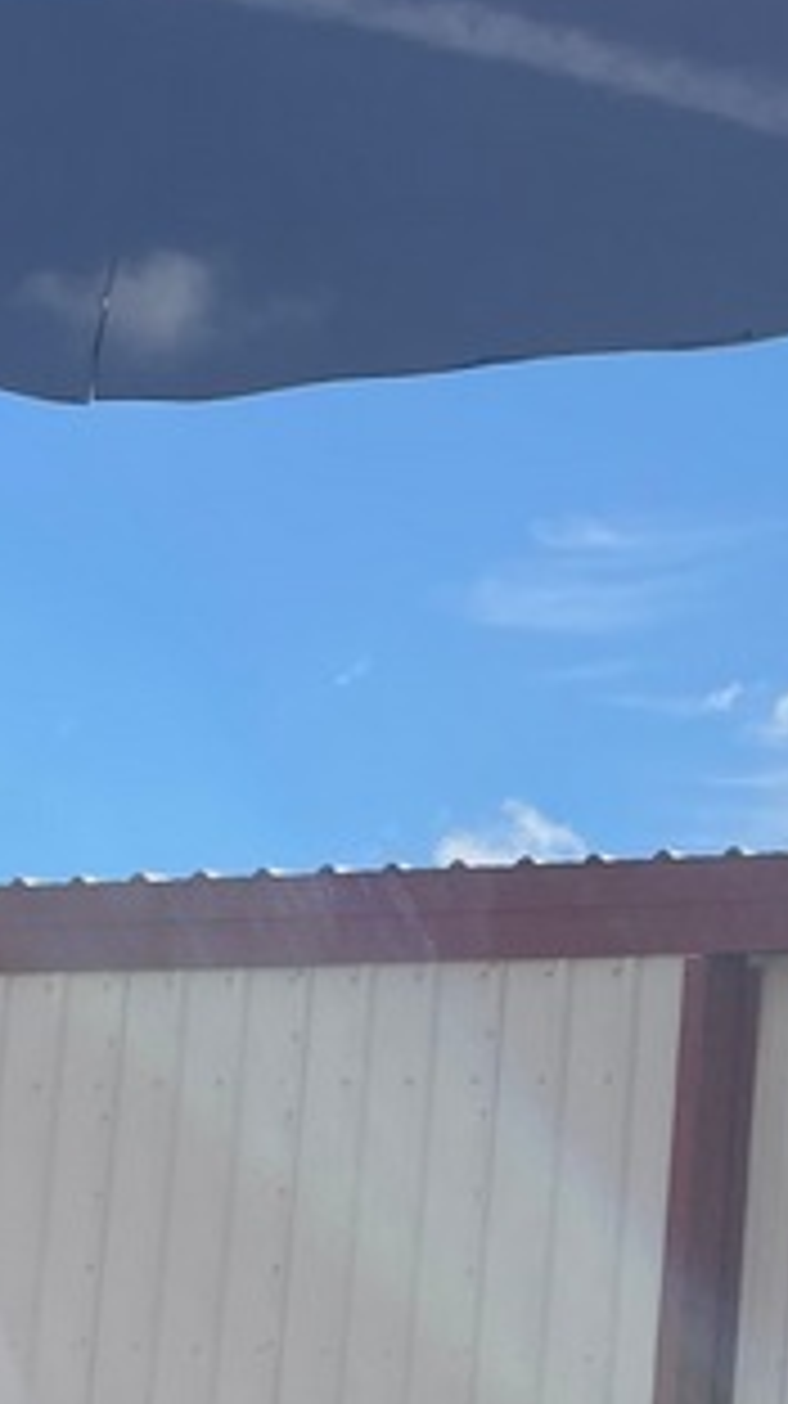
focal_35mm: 97
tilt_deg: +6.3
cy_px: 1109
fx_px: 3611
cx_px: 932
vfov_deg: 21.8
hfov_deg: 12.2
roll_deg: -3.4
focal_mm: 4.2
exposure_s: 1/4000
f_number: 1.6
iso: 32
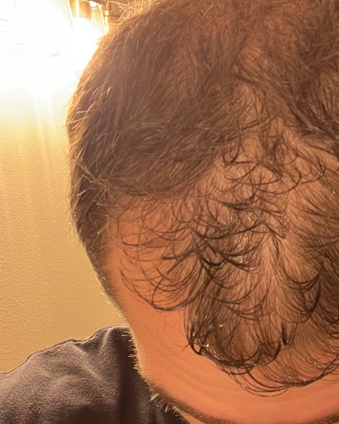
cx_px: 248
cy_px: 281
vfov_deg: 39.9
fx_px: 577
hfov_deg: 32.2
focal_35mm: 46
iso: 400
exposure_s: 1/30
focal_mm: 2.71
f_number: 2.2
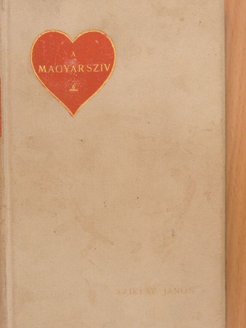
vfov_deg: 23.0
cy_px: 164
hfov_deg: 17.4
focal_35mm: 85
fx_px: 805
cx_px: 123
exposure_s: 1/40
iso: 400
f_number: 4
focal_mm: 15.1
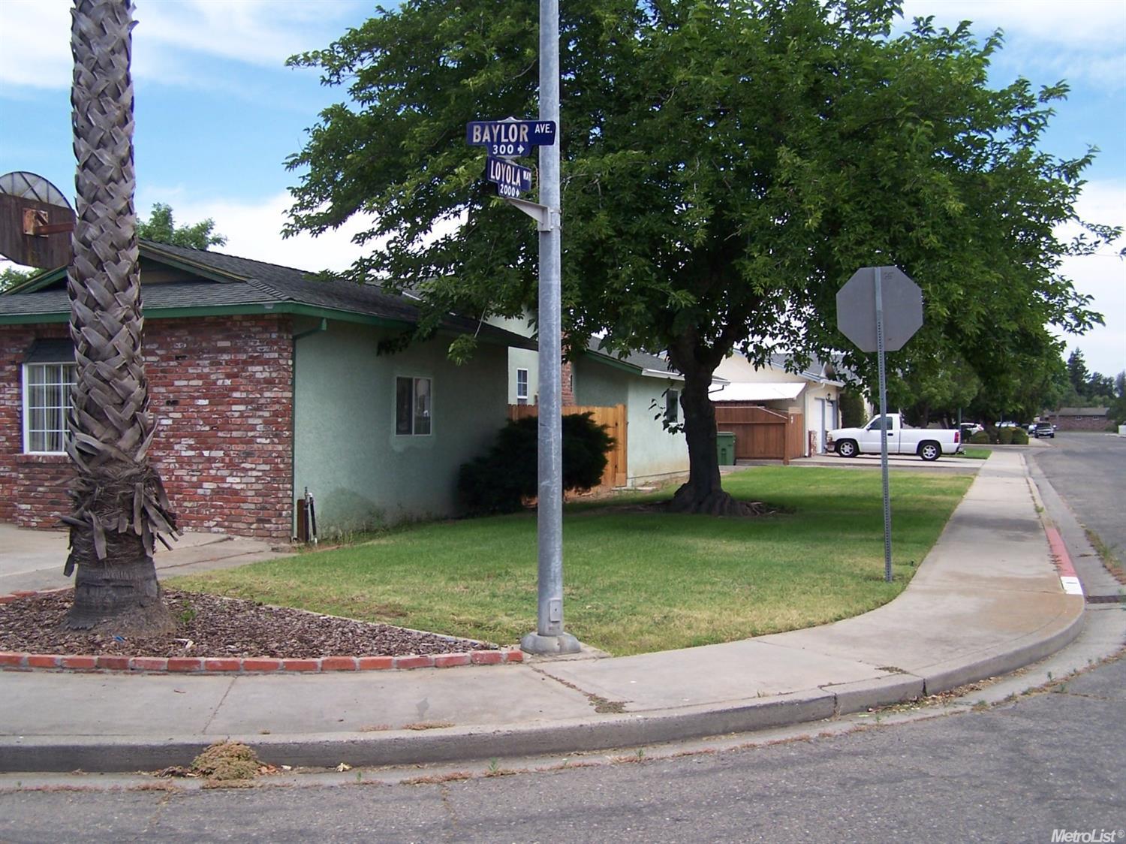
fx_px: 1236
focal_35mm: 38
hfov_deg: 49.0
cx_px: 563
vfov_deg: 37.7
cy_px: 422
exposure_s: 1/800
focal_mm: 6.3
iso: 80
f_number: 2.8
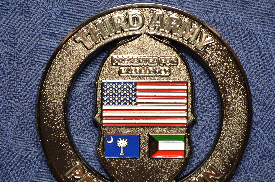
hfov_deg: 19.7
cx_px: 150
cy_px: 108
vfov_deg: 13.1
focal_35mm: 104
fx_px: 790
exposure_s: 1/3
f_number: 8
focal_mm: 55
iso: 160
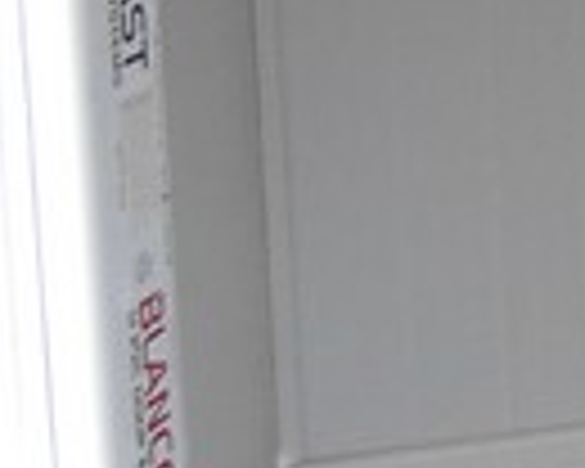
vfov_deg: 9.5
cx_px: 1796
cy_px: -310
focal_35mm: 156
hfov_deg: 9.5
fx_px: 2701
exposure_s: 1/30
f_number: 3.5
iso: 250
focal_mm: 4.6
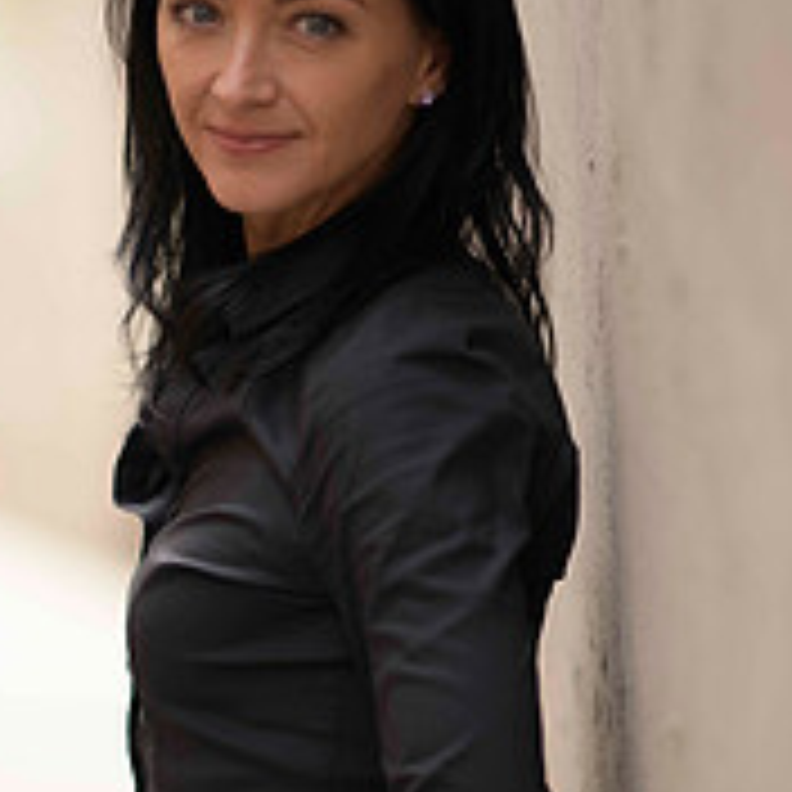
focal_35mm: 228
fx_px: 5902
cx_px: 284
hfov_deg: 7.7
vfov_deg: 7.7
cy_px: 608
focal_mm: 105
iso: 64
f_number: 1.6
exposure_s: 1/320
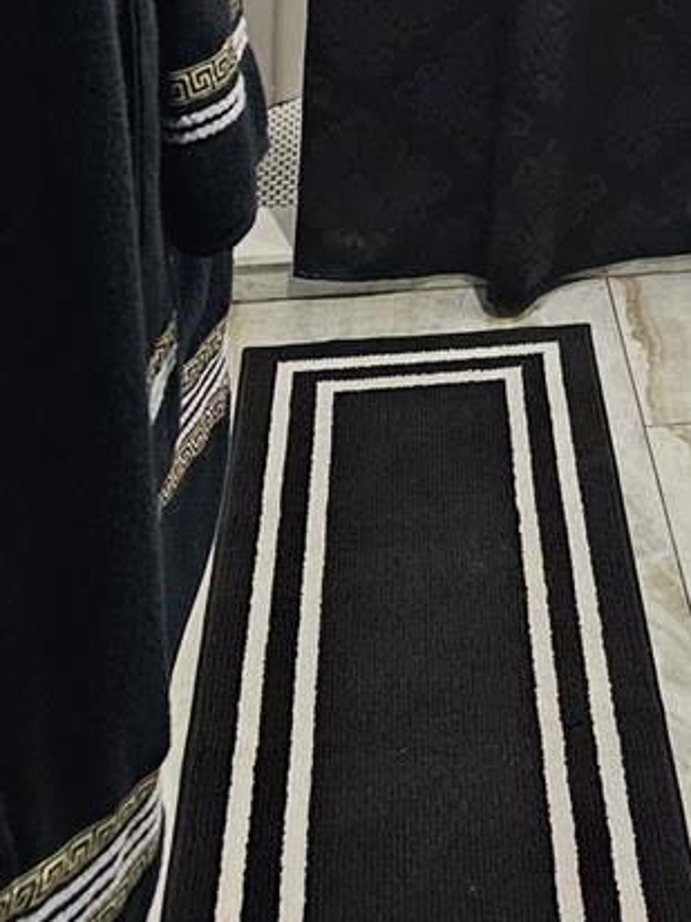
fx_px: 1783
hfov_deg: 20.6
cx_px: 810
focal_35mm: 67
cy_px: -327
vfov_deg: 24.6
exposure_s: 1/120
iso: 1000
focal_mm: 6.3
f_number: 1.7
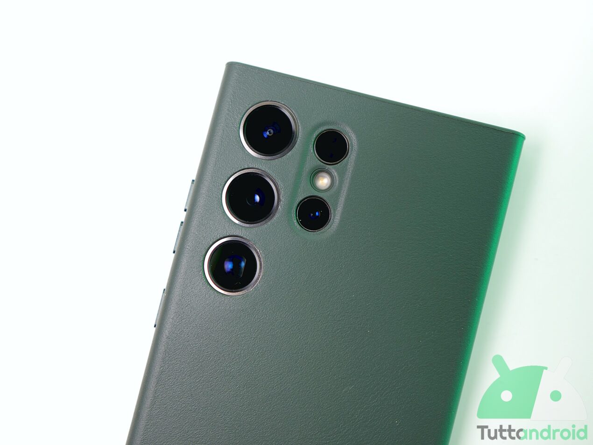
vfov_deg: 44.2
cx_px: 296
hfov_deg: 56.8
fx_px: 548
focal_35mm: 32
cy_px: 222
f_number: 1.8
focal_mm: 16
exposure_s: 1/100
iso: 200
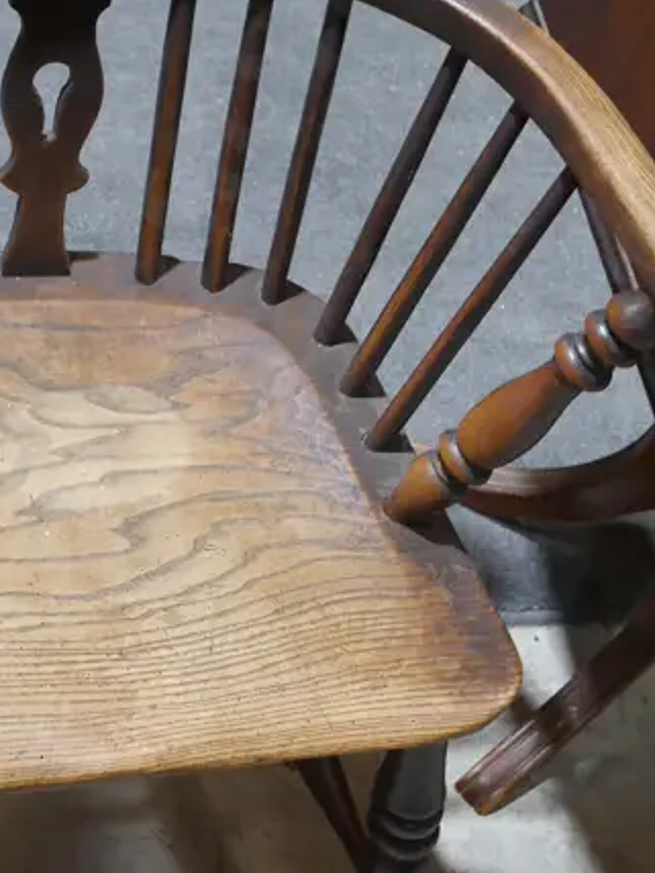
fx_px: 1690
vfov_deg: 28.9
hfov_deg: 21.4
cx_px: 65
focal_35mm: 67
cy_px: 345
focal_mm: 14
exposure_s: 1/60
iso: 640
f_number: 4
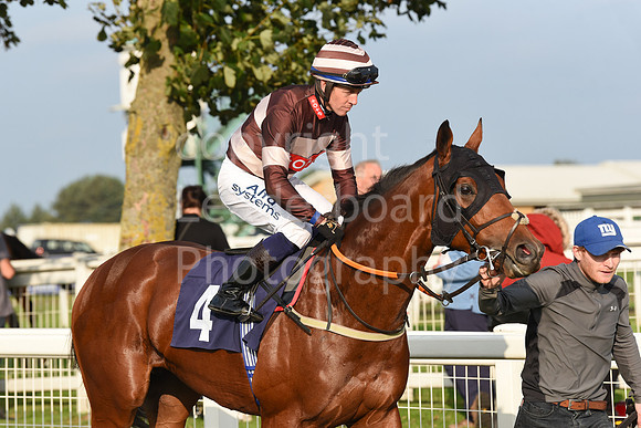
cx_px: 320
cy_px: 214
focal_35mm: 160
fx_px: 2849
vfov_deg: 8.6
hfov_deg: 12.8
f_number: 5.6
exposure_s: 1/3200
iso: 640
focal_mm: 160
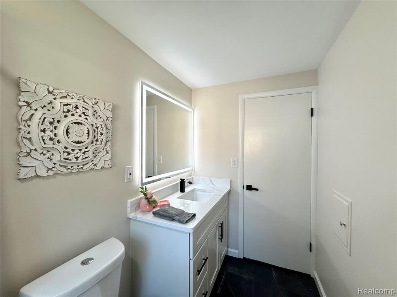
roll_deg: -0.6
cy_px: 148
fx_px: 161
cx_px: 198
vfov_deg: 85.7
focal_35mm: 14
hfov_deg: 102.1
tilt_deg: +0.1
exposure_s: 1/150
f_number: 2.2
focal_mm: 2.22
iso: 64
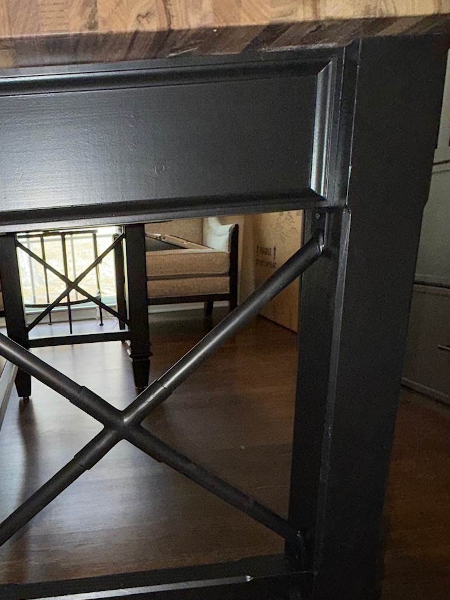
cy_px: 391
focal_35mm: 29
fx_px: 503
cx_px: 93
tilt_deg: -16.7
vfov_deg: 60.5
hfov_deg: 45.9
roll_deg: +4.7
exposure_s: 1/77
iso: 80
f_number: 2.2
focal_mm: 2.22
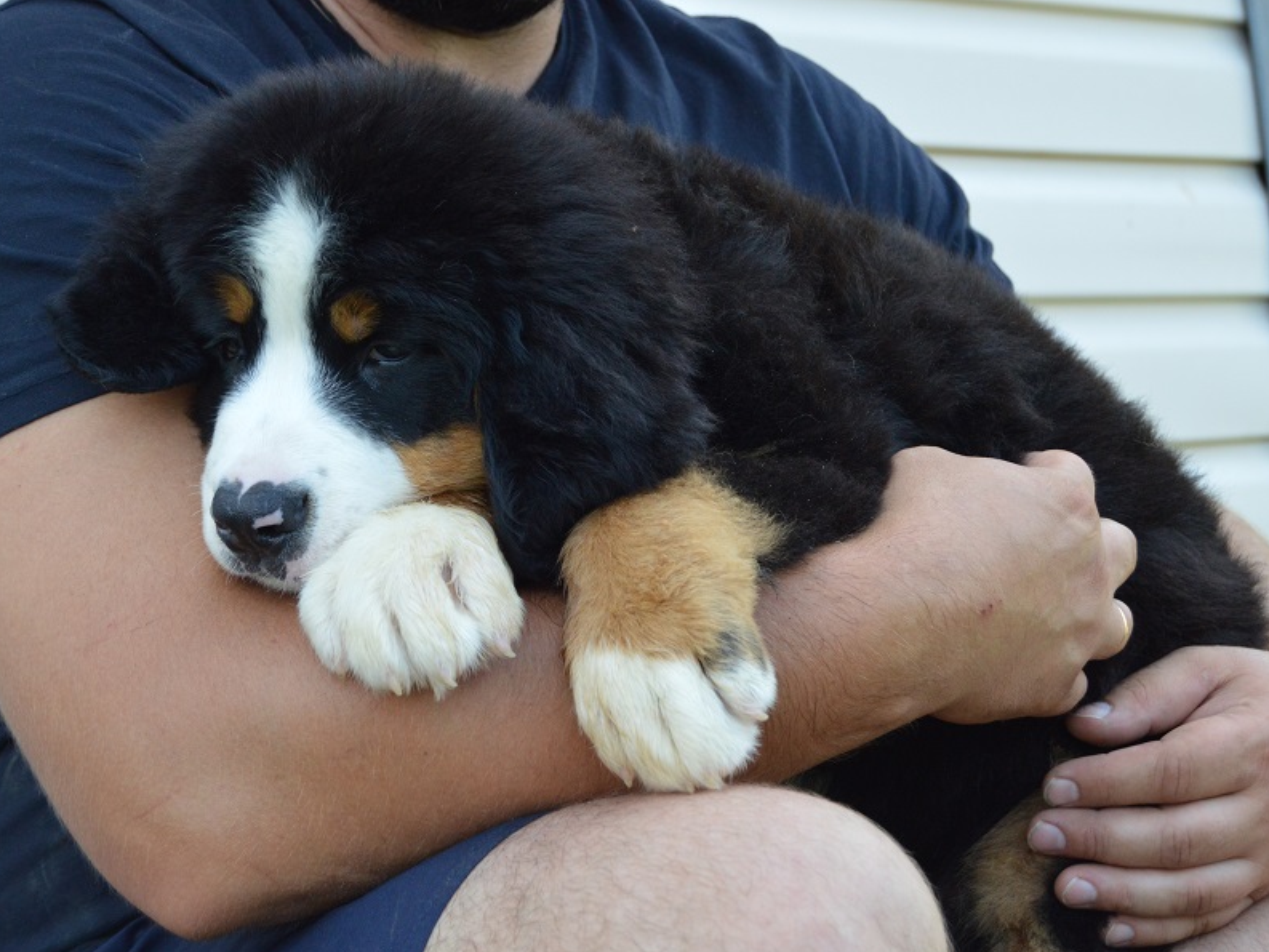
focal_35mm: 82
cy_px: 478
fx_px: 3007
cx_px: 590
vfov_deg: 18.0
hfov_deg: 23.8
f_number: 5.6
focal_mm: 50
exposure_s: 1/500
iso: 1250
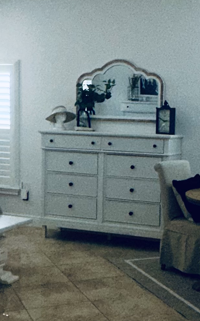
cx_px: 137
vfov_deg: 33.4
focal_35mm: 61
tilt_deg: -7.2
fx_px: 532
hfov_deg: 21.2
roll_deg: -2.7
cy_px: 179
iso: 64
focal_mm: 2.22
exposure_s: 1/122
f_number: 2.2
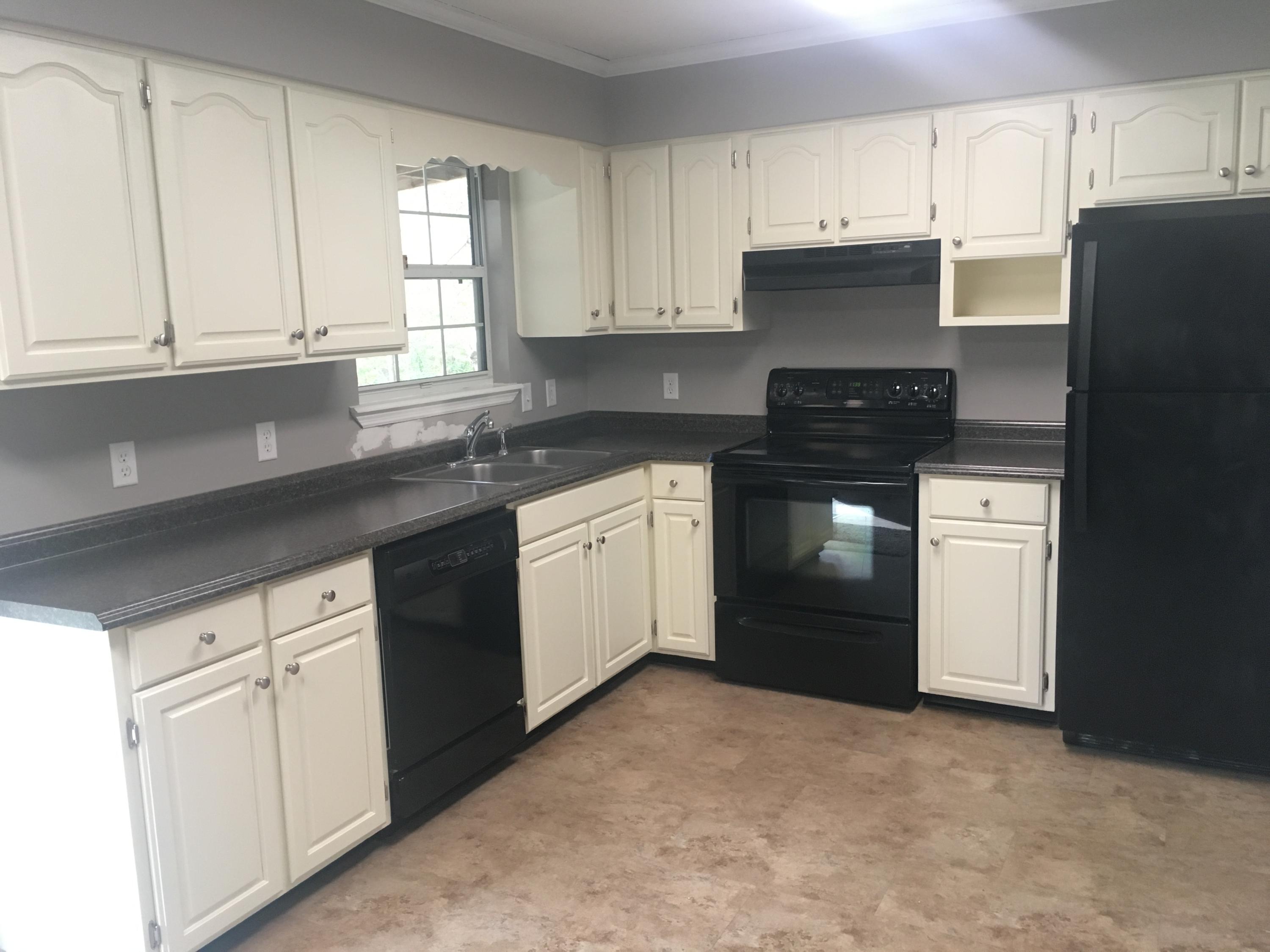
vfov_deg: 48.2
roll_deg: +1.0
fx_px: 1064
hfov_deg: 61.7
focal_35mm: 29
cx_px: 635
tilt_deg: -10.5
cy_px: 476
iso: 125
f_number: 2.2
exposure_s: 1/30
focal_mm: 4.15
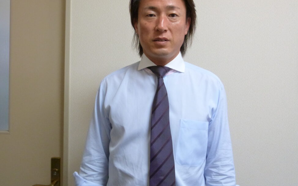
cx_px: 148
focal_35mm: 37
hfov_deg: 52.7
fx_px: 301
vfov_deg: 34.4
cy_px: 78
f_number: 3
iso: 400
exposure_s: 1/50
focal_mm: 6.1
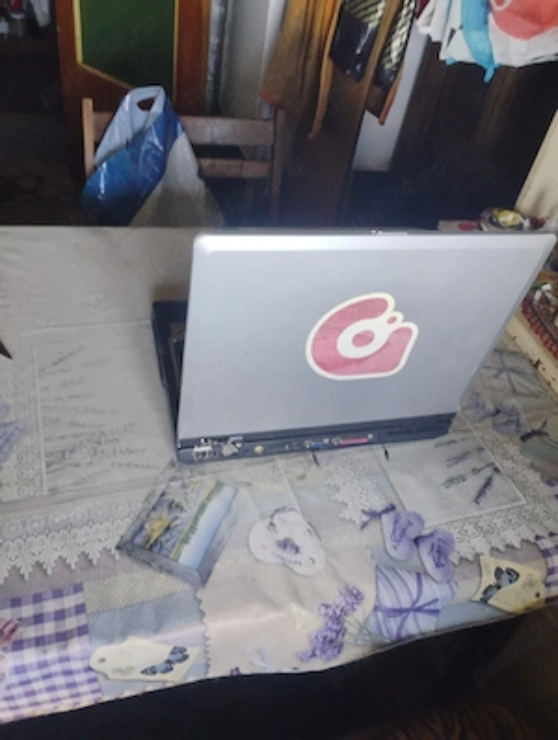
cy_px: 370
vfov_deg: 63.4
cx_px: 279
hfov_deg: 49.9
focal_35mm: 28
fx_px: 600
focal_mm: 4.26
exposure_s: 1/50
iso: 1072
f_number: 1.8
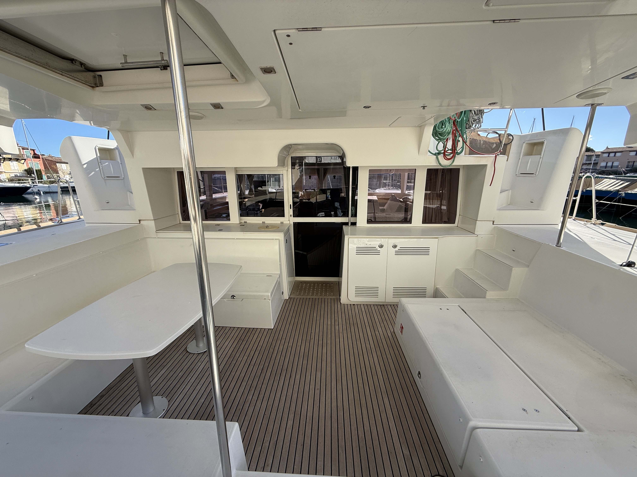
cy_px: 238
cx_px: 318
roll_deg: +0.2
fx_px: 258
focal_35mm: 14
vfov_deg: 85.7
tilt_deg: -13.4
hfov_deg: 102.1
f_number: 2.2
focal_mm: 2.22
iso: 50
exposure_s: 1/709
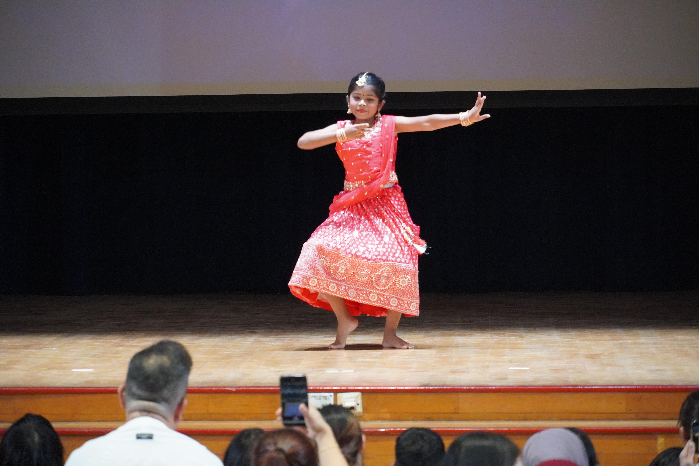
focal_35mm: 189
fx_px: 3669
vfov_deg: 7.3
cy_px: 233
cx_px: 350
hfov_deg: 10.9
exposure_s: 1/200
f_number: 5.6
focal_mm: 126
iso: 5000
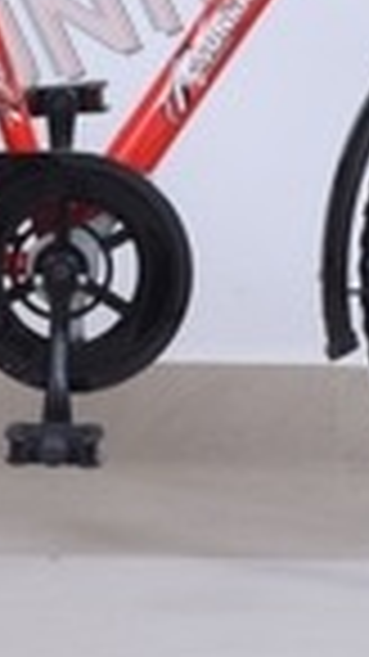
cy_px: -4
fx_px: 5747
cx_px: 117
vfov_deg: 6.5
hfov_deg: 3.7
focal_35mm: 330
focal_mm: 92
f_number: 9
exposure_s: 1/160
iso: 100
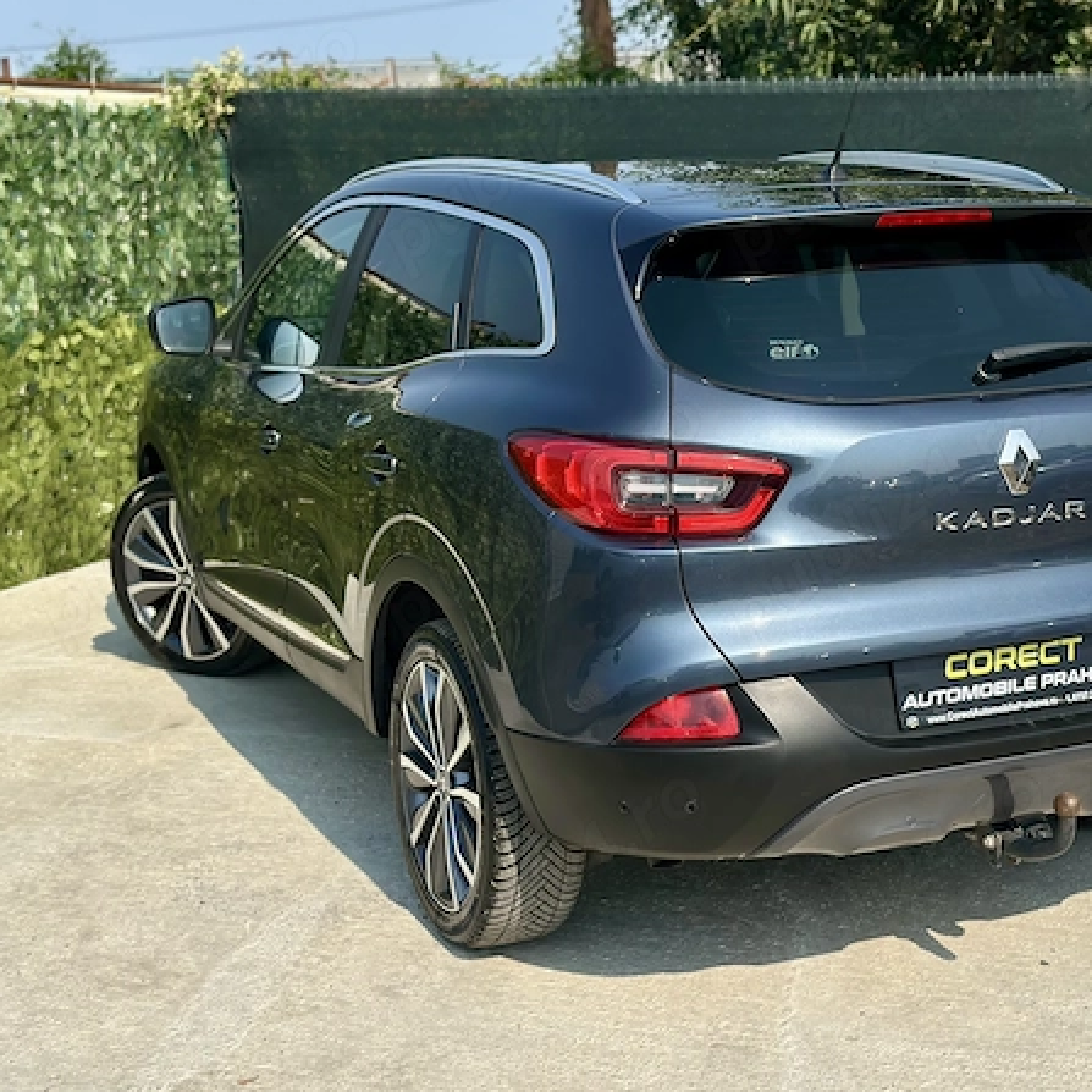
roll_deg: +1.2
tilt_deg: -9.8
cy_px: 545
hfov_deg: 29.9
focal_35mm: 57
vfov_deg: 30.0
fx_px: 2034
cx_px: 713
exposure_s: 1/5882
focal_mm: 6.86
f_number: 1.78
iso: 100
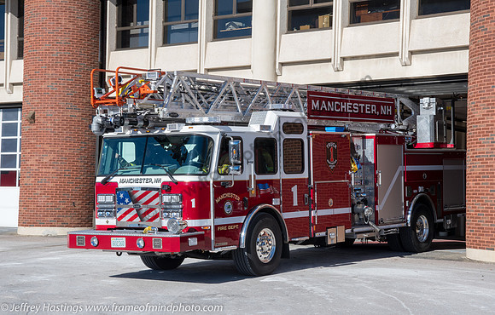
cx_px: 251
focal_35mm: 72
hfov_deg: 28.4
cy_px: 152
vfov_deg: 18.4
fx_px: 977
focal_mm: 46
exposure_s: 1/160
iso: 250
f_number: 16
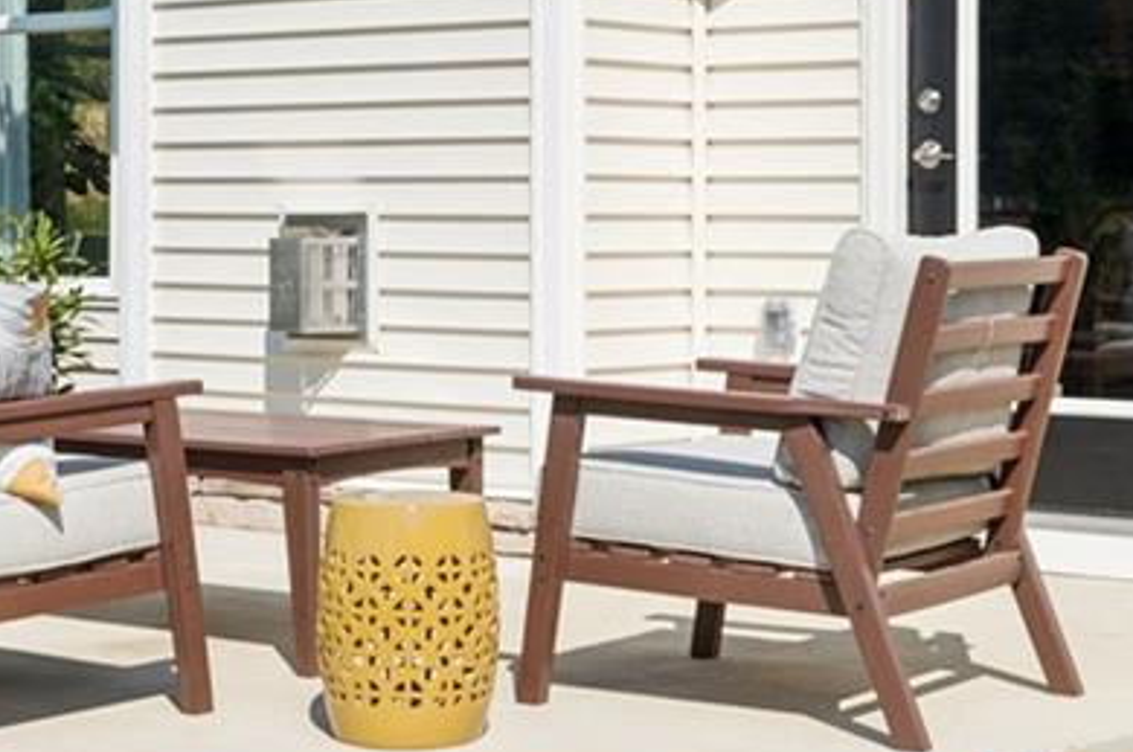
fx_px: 2892
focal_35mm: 92
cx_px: 436
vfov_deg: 14.7
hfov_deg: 22.1
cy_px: 160
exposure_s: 1/200
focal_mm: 35
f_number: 9
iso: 100
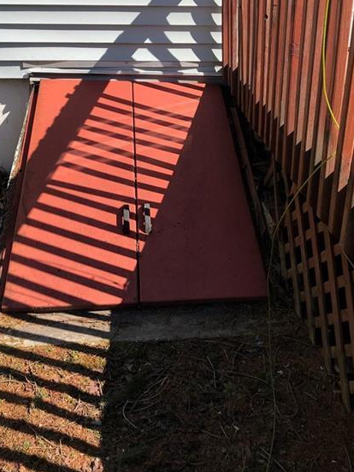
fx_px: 531
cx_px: 170
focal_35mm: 39
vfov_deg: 47.5
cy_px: 186
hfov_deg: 36.9
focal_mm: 3.99
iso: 20
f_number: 1.8
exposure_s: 1/1408
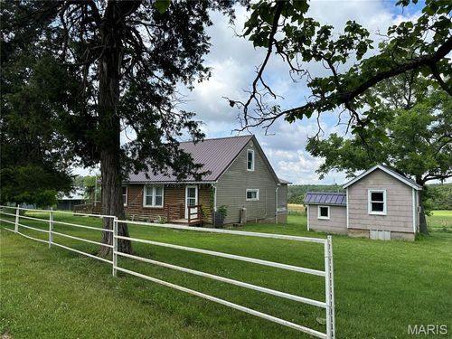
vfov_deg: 56.8
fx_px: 313
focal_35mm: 24
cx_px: 226
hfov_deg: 71.6
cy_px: 170
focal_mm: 6.86
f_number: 1.78
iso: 80
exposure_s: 1/2967
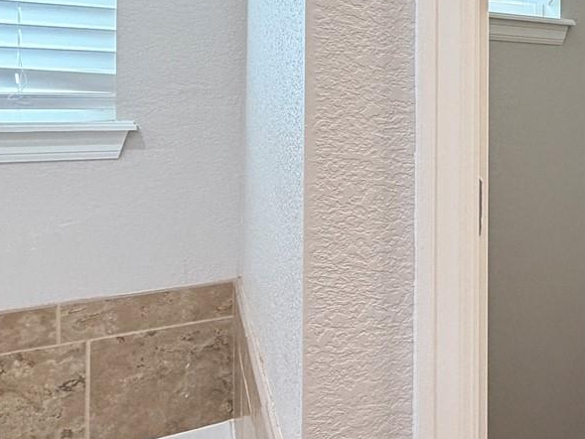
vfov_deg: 36.8
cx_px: 753
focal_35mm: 38
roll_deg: +0.2
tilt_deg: +1.0
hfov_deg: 34.9
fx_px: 642
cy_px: 106
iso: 250
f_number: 2.2
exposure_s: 1/120
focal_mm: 2.22
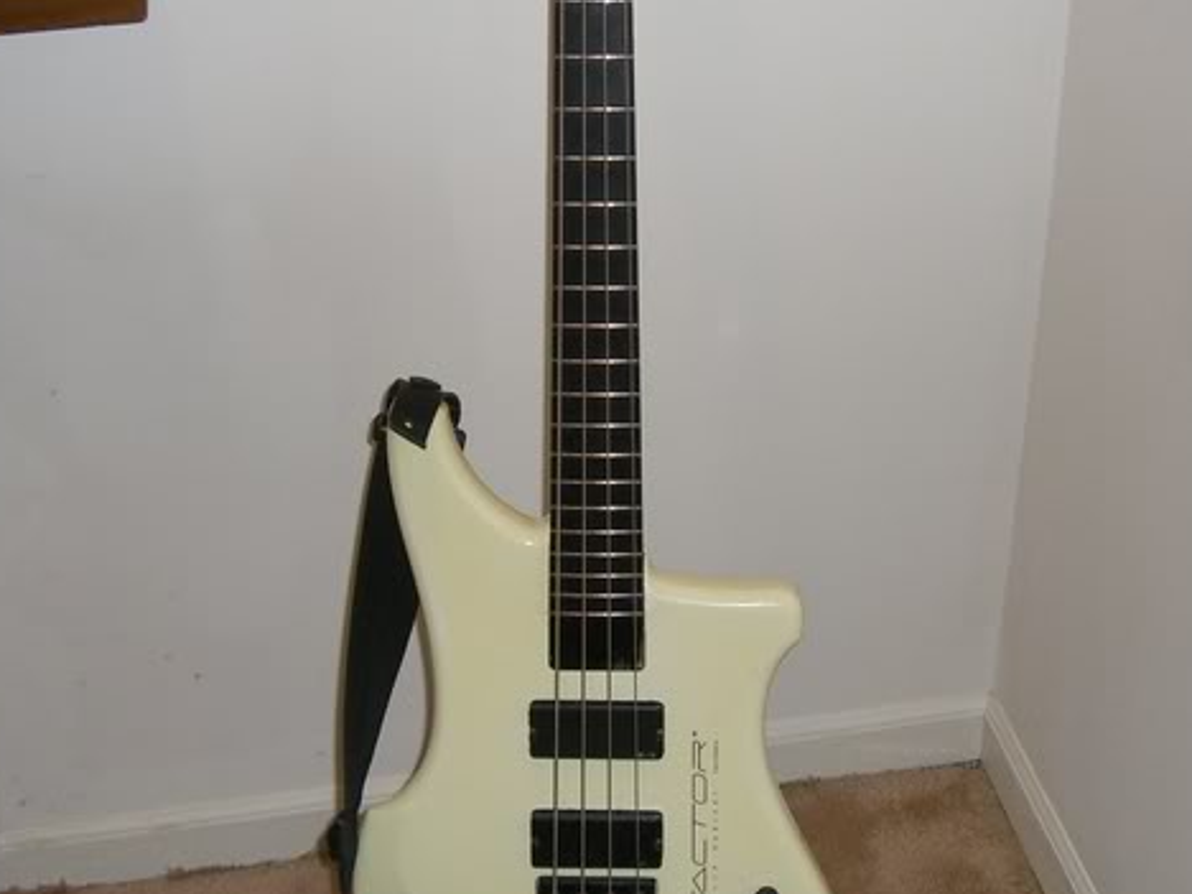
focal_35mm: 65
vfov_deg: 22.5
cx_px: 576
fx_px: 2238
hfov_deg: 29.8
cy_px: 351
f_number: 2.7
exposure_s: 1/60
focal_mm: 6.2
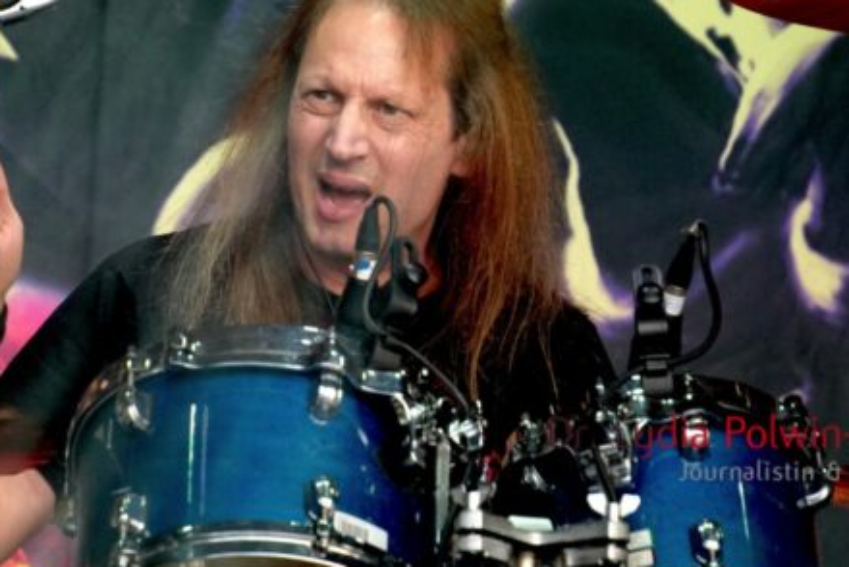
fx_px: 14014
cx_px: 332
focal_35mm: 594
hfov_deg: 3.5
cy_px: 123
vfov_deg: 2.3
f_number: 6.3
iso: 3200
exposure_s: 1/400
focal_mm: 227
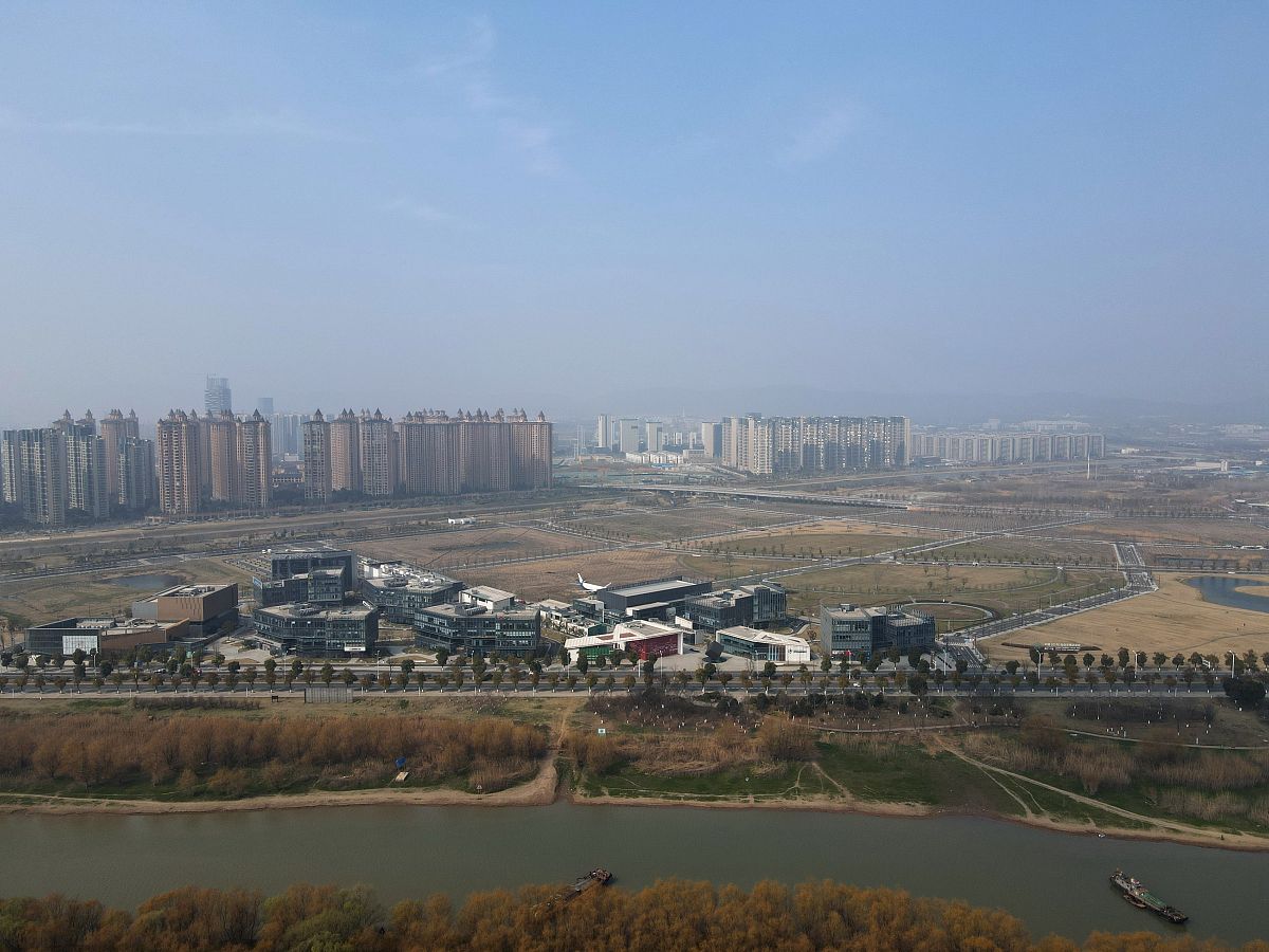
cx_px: 634
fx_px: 880
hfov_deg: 71.6
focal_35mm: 24
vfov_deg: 56.8
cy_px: 476
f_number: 2.8
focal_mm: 4.5
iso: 100
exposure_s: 1/800
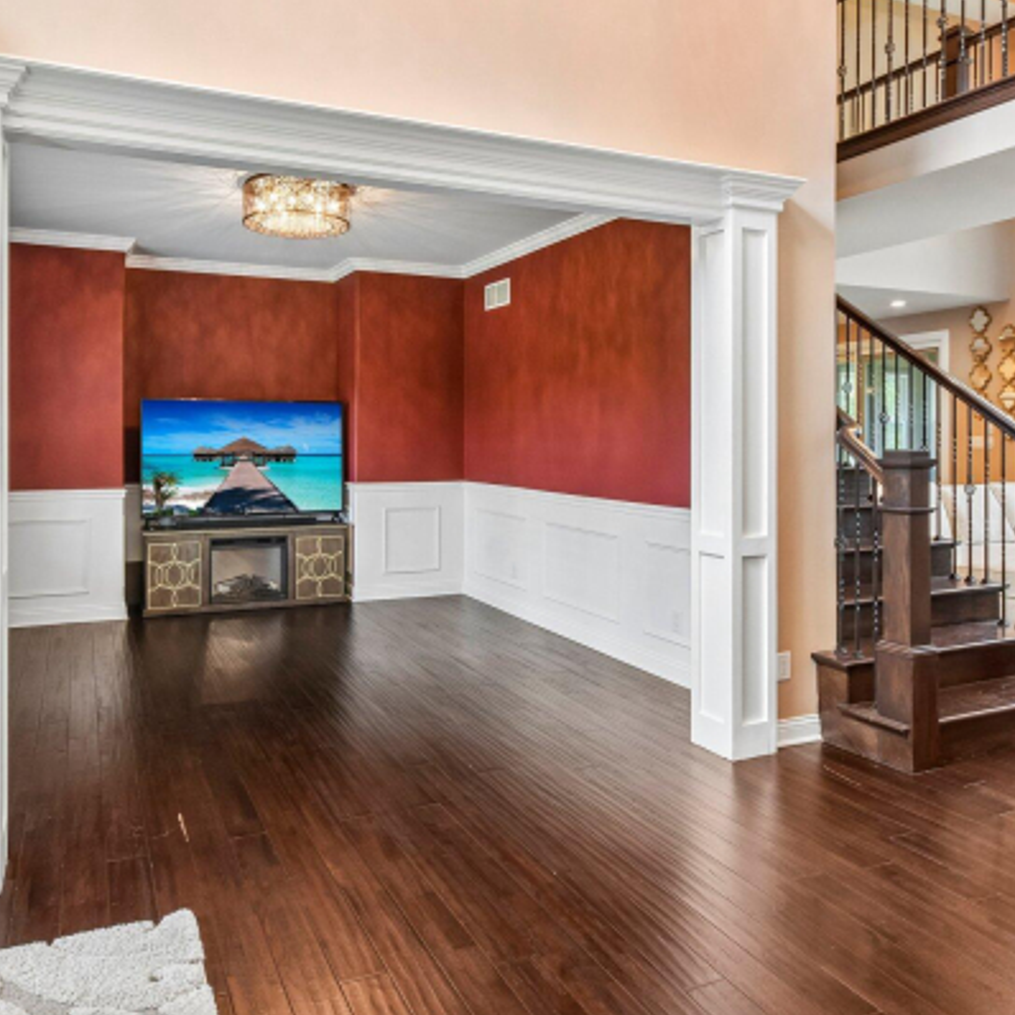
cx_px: 434
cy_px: 451
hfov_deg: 64.7
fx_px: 796
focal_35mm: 24
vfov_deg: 64.8
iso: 400
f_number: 8
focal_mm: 10
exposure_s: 1/8
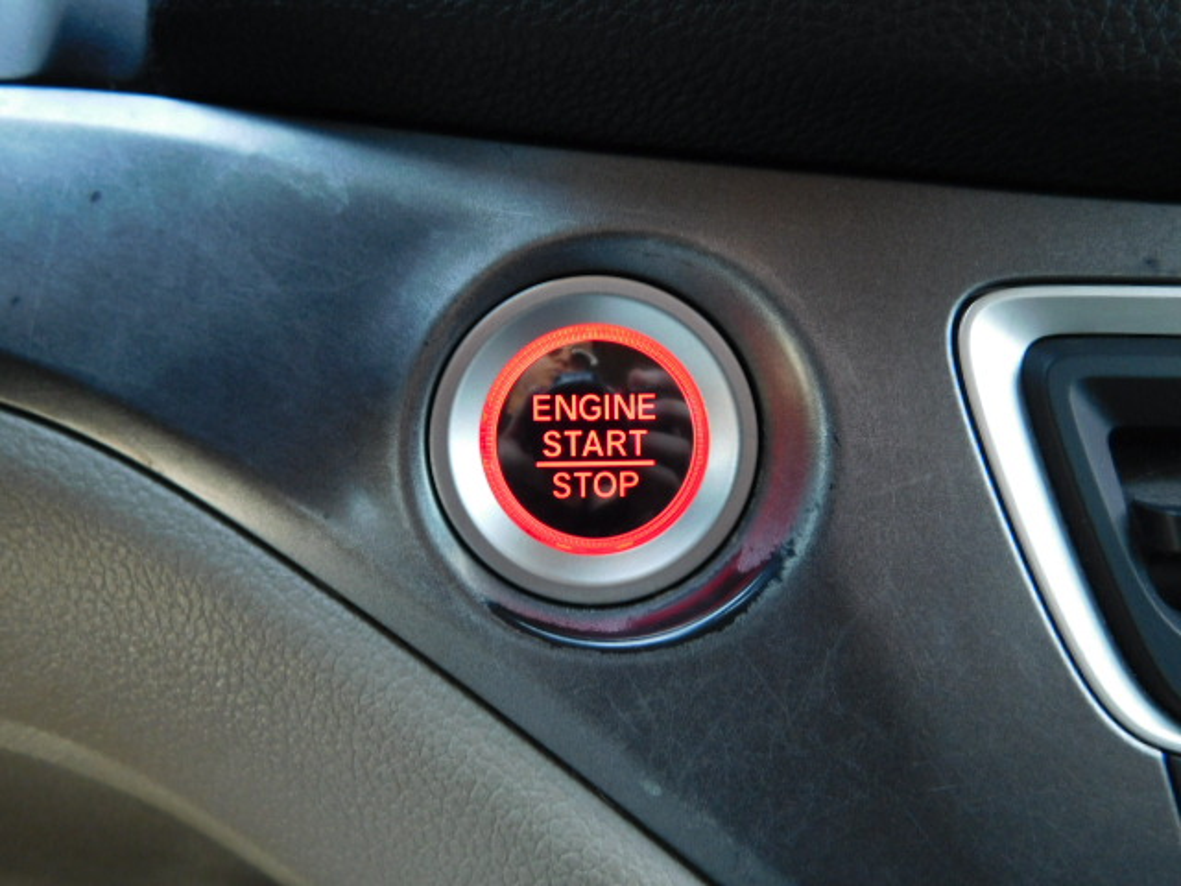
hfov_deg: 63.4
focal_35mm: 28
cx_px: 590
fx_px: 955
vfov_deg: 49.7
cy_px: 443
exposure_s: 1/30
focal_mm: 4.9
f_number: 3.2
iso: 160
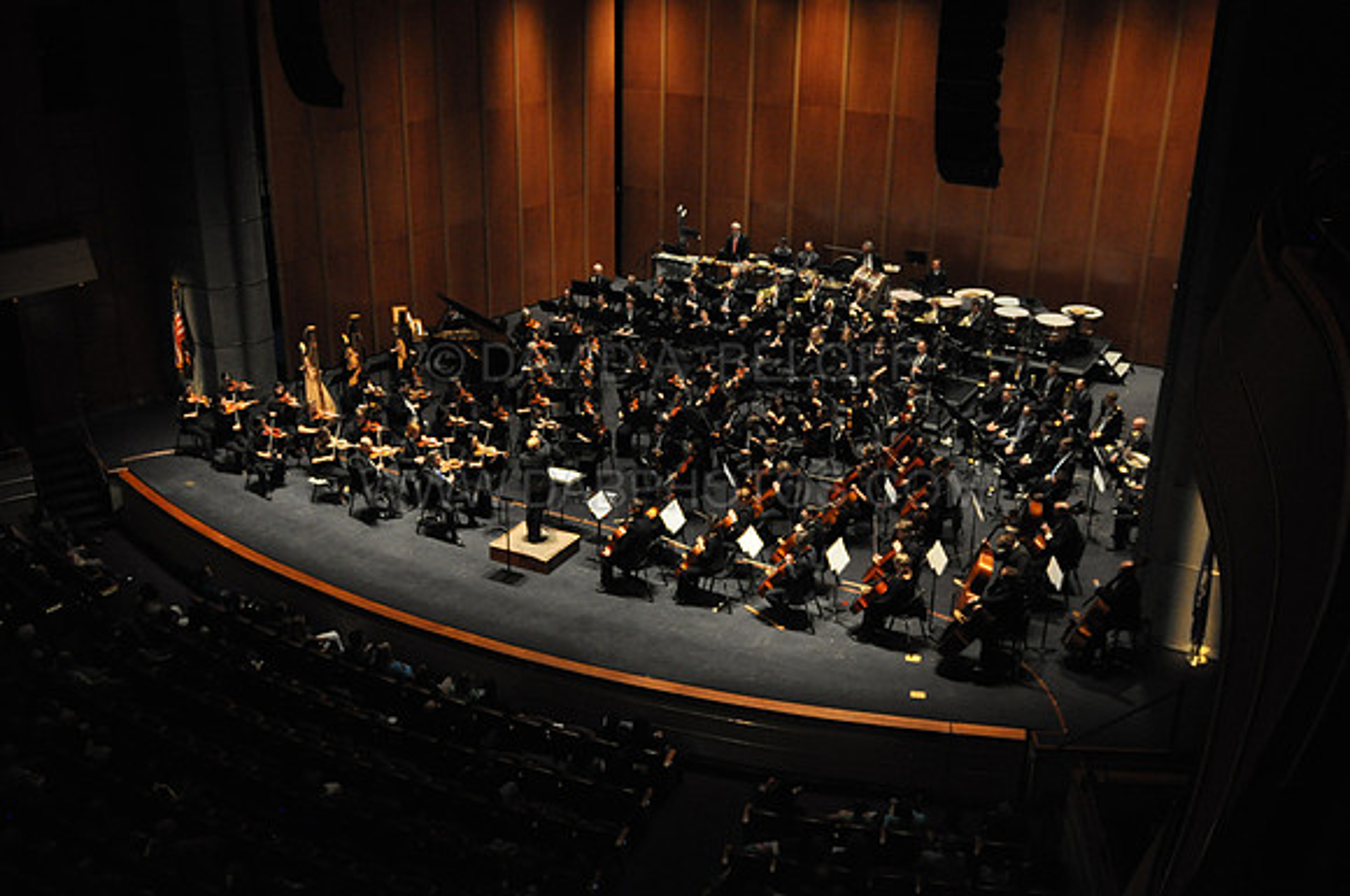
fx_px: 1348
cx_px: 675
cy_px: 448
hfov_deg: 53.2
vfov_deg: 36.8
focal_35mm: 36
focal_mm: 24
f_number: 2.8
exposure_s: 1/250
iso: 1600
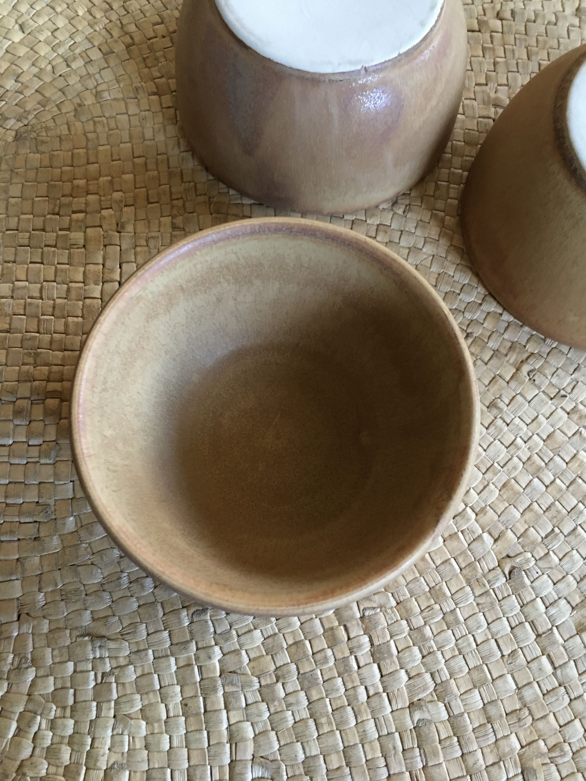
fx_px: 655
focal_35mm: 29
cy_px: 390
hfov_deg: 48.2
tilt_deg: -72.2
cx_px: 293
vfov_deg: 61.7
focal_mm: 4.15
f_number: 2.2
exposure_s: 1/20
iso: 200
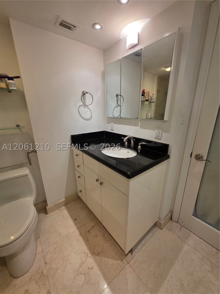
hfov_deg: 89.9
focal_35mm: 13
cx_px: 110
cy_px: 147
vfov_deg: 106.2
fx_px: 110
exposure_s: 1/120
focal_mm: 2.2
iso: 160
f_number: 1.9
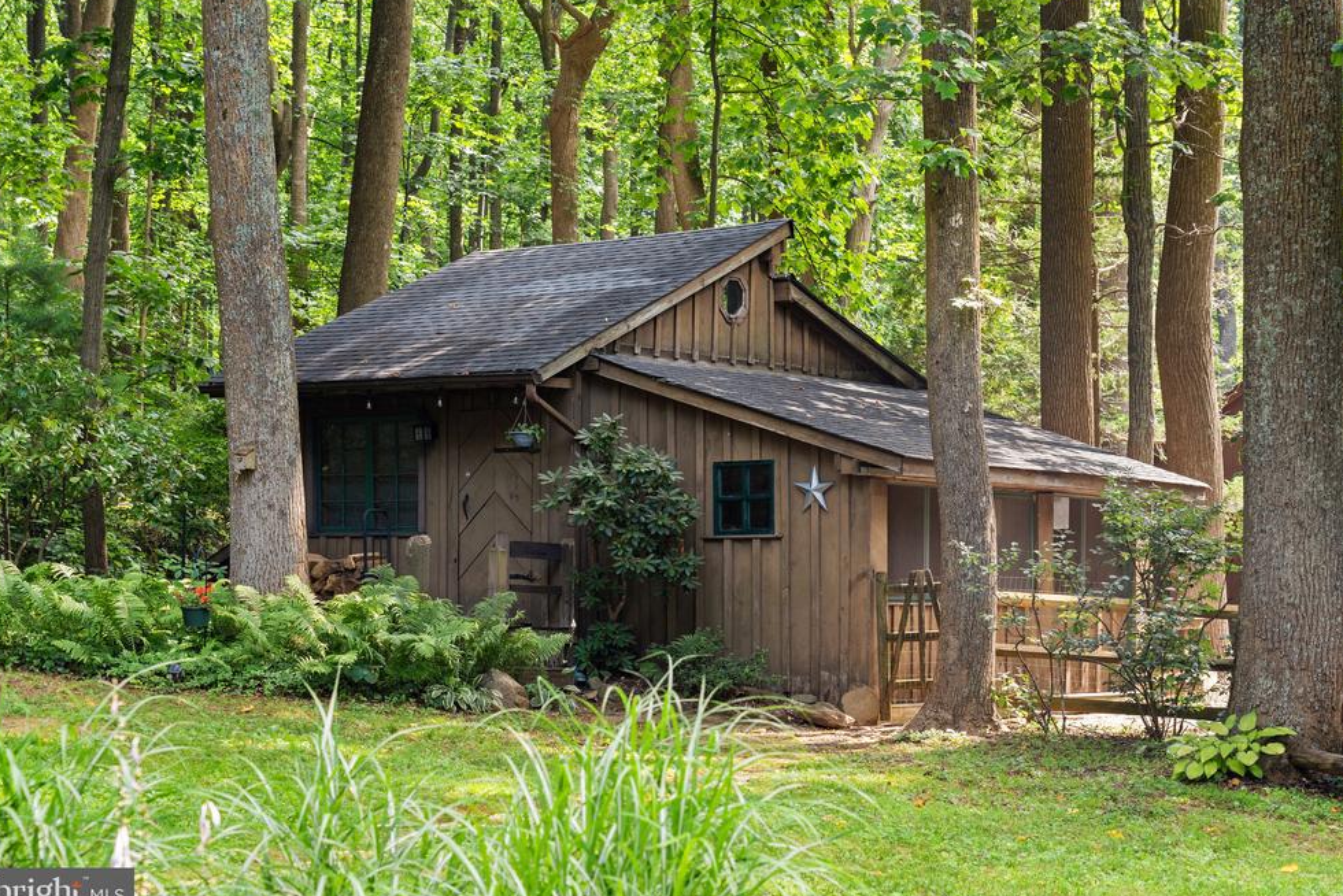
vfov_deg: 19.5
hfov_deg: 28.8
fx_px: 2612
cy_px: 450
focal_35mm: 70
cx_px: 684
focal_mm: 67
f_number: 6.3
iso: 400
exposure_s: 1/50
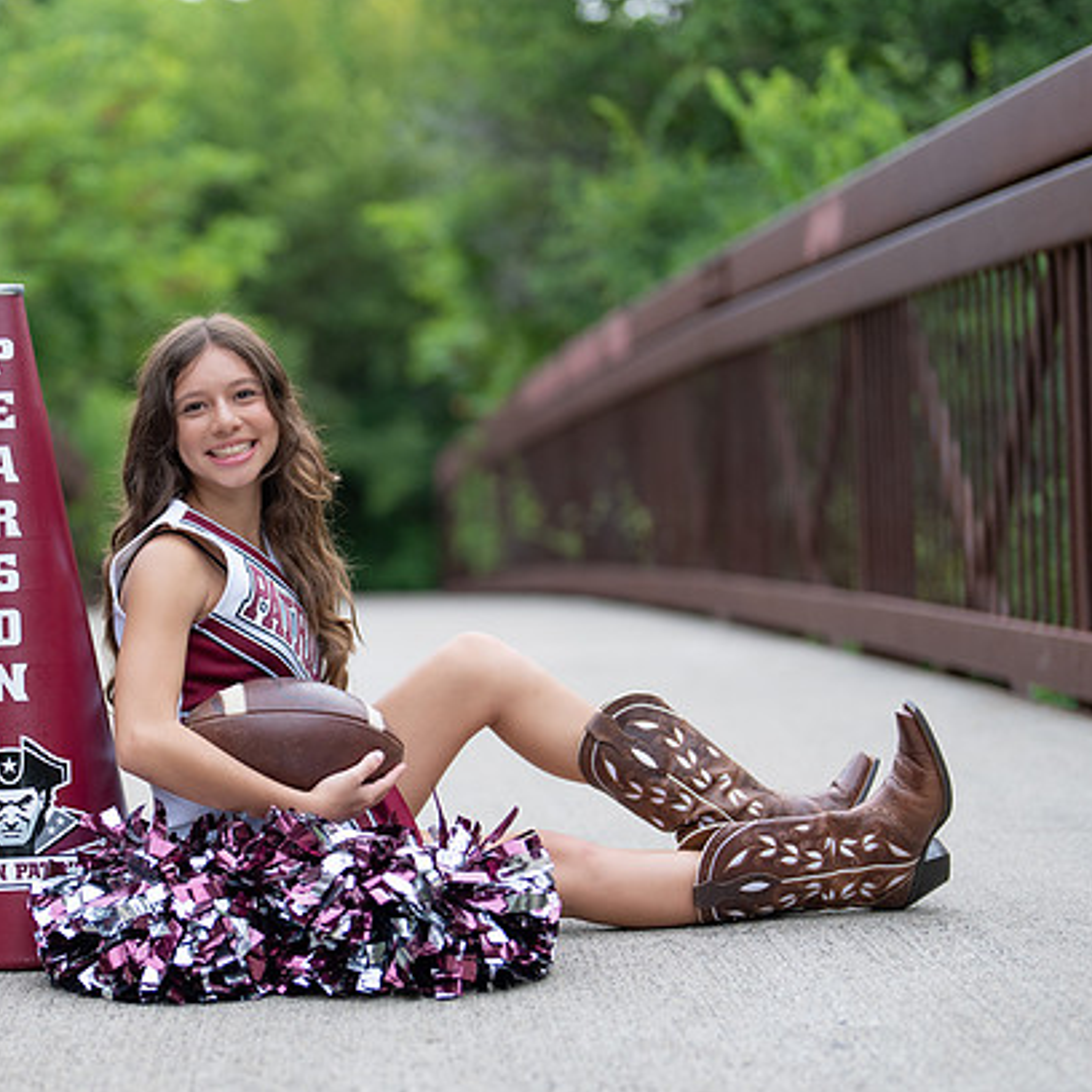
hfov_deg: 21.7
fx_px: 2820
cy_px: 613
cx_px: 274
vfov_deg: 21.9
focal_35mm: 79
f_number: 1.2
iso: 100
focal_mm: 50
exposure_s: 1/320
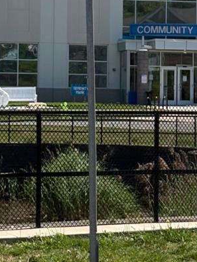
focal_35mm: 197
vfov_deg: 10.0
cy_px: 54
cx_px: 169
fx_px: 1495
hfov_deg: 7.5
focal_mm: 5.96
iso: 32
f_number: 1.6
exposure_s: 1/2994
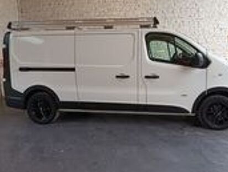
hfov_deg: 63.0
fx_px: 185
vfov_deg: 49.8
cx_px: 133
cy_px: 78
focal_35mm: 28
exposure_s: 1/100
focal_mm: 5.24
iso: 487
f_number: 1.7
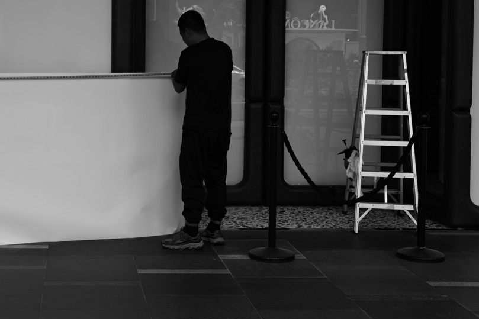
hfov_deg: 29.1
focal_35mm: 68
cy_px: 72
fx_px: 905
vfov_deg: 19.8
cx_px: 104
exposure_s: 1/250
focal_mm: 43
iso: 100
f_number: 4.5
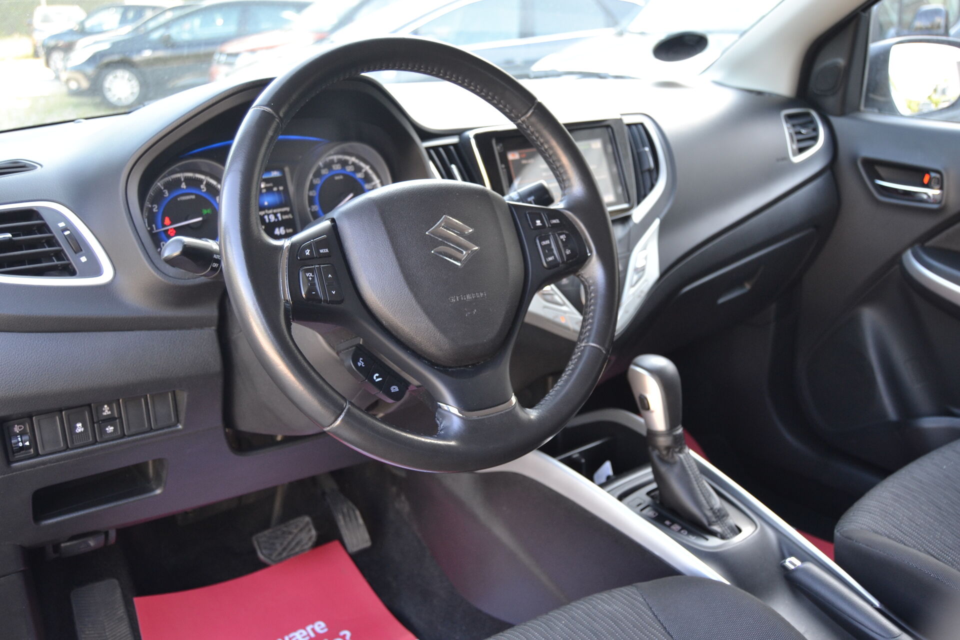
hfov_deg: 57.2
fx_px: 880
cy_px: 320
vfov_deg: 40.0
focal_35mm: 33
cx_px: 480
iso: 400
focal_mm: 22
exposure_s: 1/80
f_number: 4.5
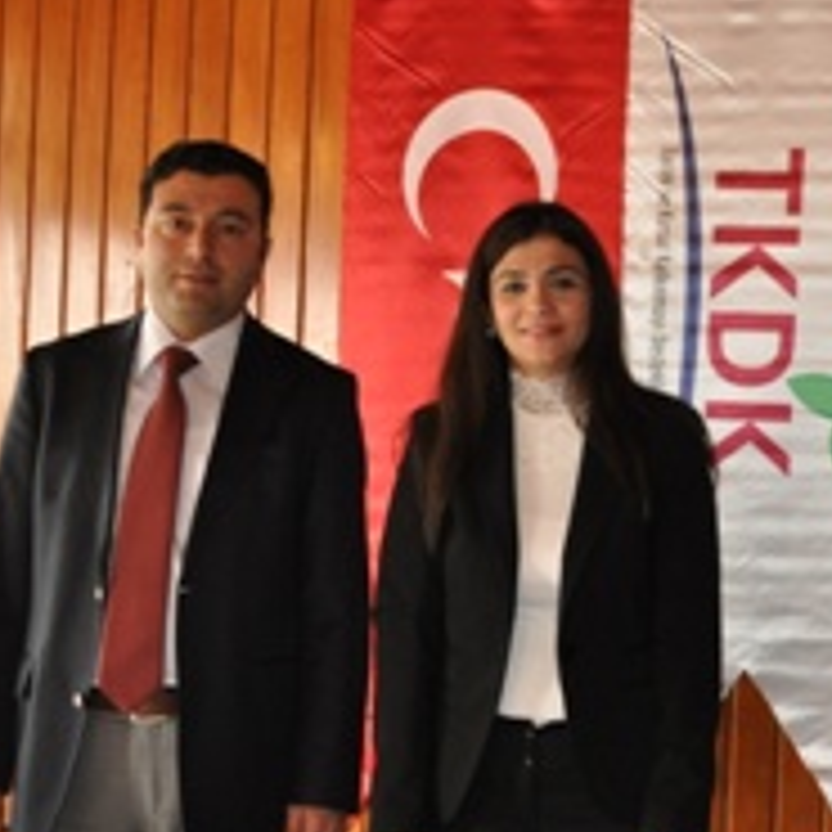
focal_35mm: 68
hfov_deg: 23.7
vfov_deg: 25.4
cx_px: 917
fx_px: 1849
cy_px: 405
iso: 800
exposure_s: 1/60
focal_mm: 22
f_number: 4
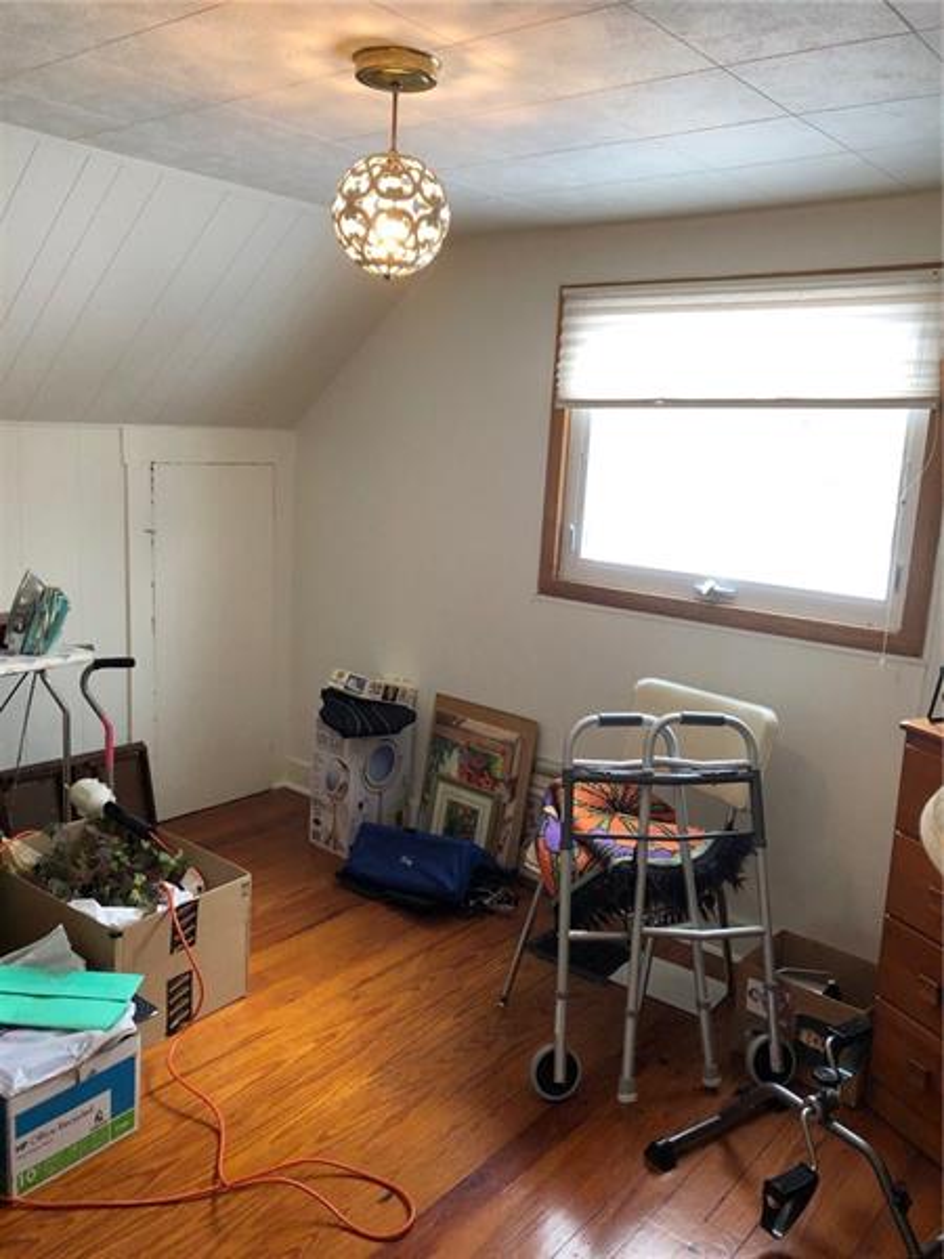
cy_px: 630
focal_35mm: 28
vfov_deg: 63.4
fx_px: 1018
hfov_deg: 49.7
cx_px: 472
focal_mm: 4
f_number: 1.8
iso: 40
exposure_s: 1/30
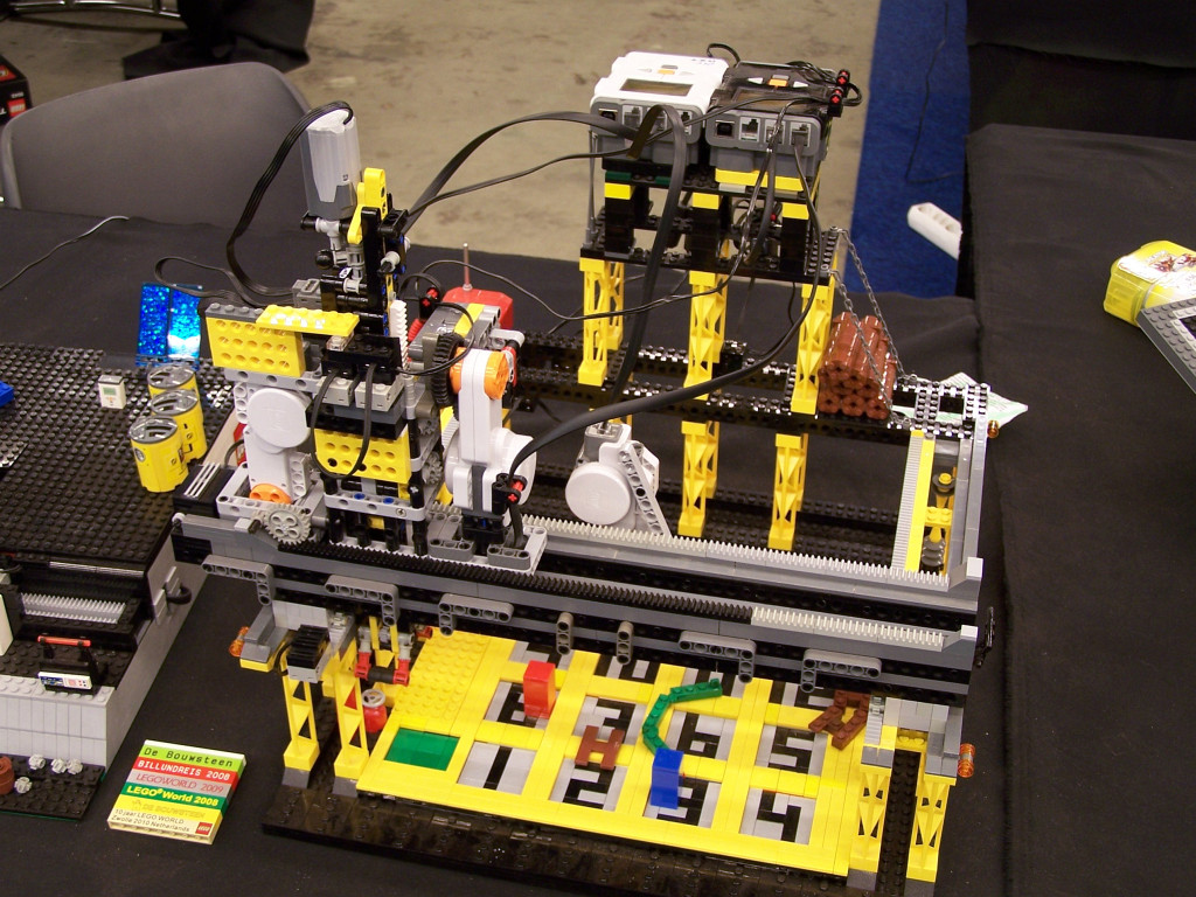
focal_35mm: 51
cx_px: 598
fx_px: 1762
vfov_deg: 28.6
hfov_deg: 37.5
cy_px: 448
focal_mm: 8.5
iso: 80
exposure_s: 1/2
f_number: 3
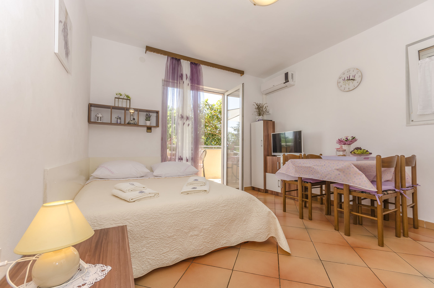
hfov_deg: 100.5
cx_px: 217
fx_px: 180
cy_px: 144
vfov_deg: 77.1
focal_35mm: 15
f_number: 7.1
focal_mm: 10
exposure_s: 1/80
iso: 160
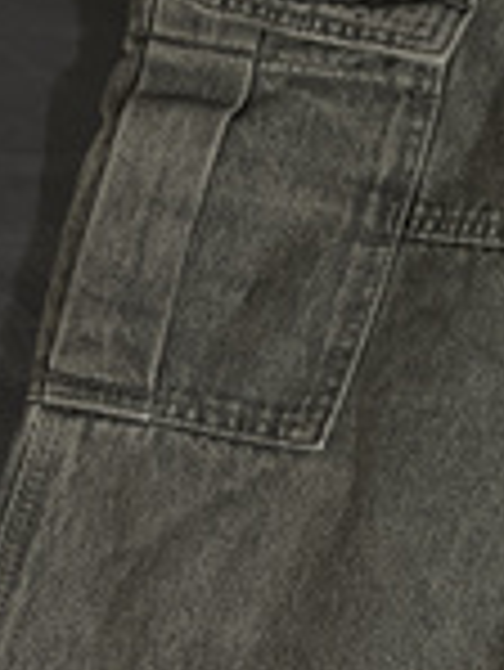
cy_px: 265
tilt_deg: -74.3
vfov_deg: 22.4
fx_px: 1687
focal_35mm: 87
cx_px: 736
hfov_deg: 15.7
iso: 64
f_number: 1.6
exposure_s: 1/100
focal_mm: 5.1
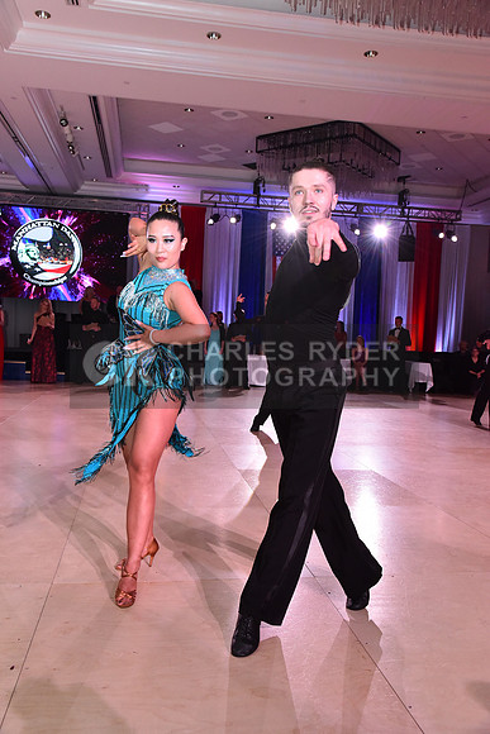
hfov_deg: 42.3
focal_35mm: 31
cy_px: 367
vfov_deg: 60.3
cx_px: 245
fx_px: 632
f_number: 7.1
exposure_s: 1/320
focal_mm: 31
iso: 2500
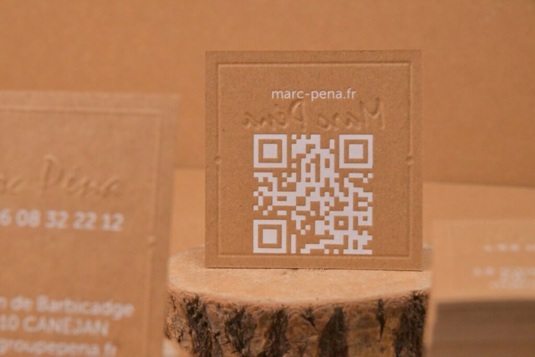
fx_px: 1561
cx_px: 268
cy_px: 178
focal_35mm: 105
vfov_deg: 13.0
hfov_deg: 19.5
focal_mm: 70
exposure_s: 1/125
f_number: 14
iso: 6400
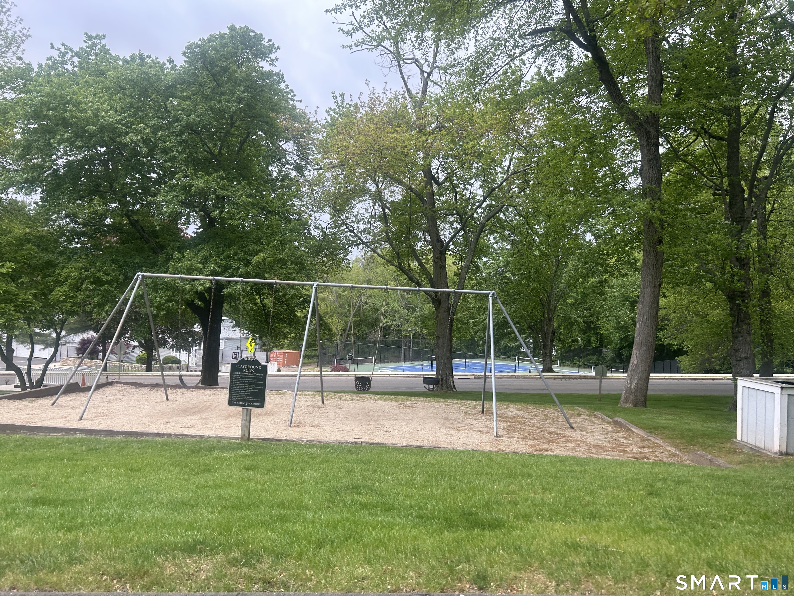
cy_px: 298
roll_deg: -4.0
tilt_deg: -2.1
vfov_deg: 53.1
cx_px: 397
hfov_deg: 67.3
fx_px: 596
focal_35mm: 26
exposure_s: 1/513
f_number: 1.5
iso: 50
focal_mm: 5.7
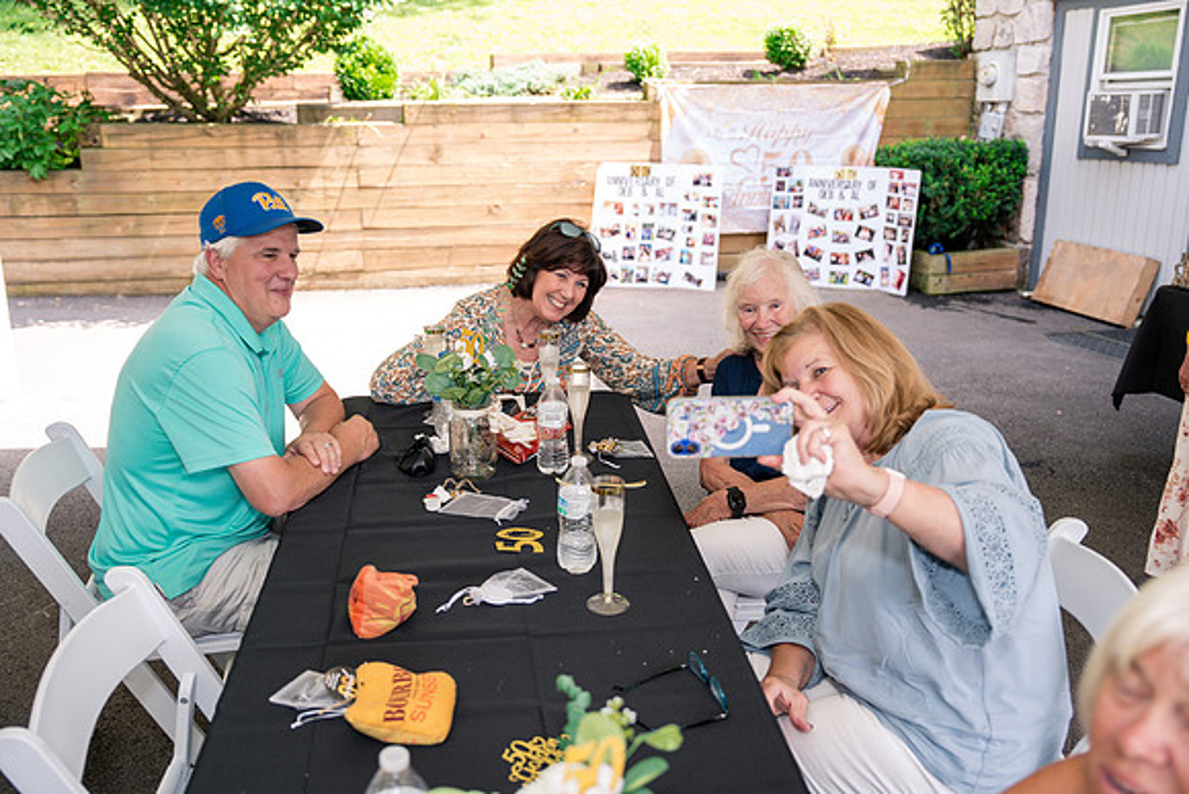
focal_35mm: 33
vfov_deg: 40.0
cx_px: 594
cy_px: 397
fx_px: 1090
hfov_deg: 57.2
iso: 200
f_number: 2.8
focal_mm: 33
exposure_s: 1/200
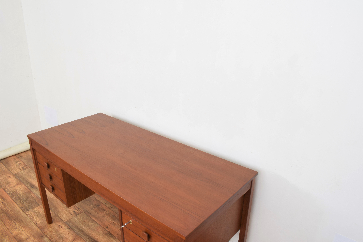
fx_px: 272
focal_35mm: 27
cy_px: 121
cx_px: 182
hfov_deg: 67.4
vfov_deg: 47.9
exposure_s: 4
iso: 100
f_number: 22
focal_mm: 18
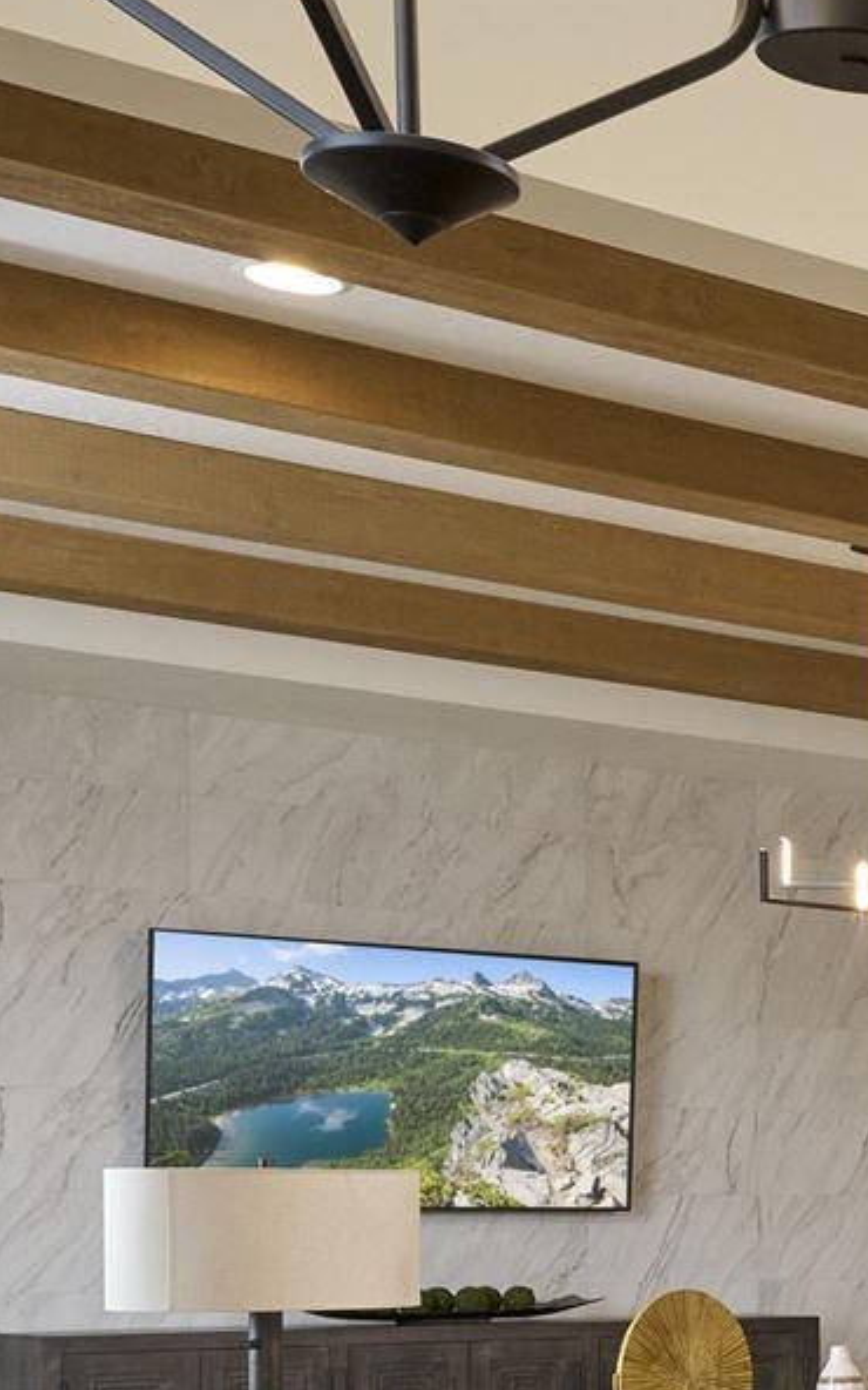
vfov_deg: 27.0
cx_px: 1905
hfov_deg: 13.9
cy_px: 1226
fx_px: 2801
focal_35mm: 74
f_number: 9
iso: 400
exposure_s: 1/25
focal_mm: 14
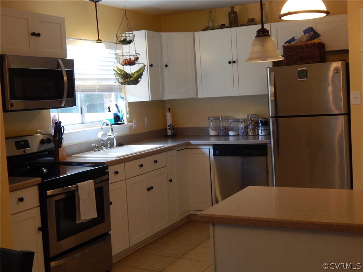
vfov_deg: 30.3
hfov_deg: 39.7
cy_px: 136
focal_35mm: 48
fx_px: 503
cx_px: 182
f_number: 3.7
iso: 360
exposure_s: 1/30
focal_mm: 8.6
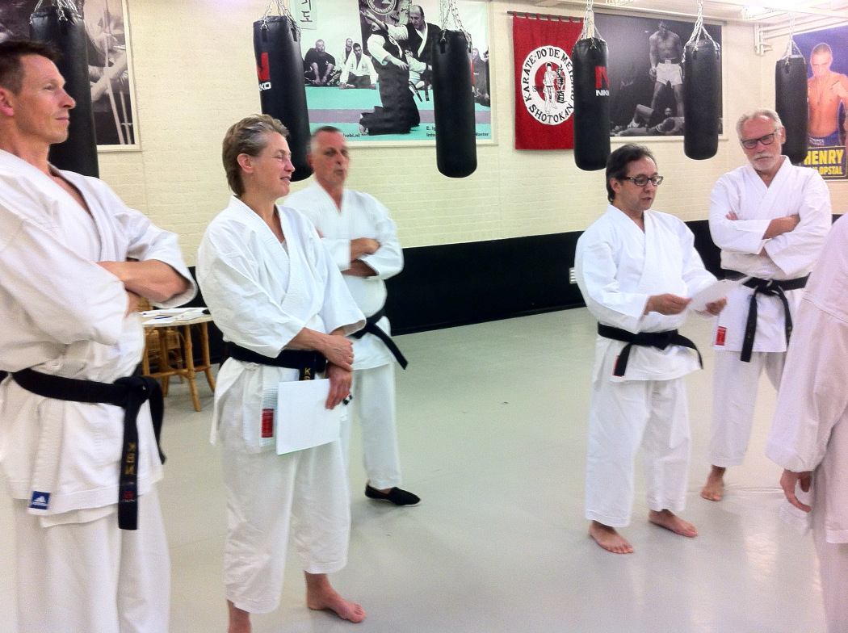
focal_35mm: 35
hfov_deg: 52.7
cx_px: 424
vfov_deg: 40.6
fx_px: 856
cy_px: 316
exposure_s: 1/17
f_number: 2.8
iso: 125
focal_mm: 3.85
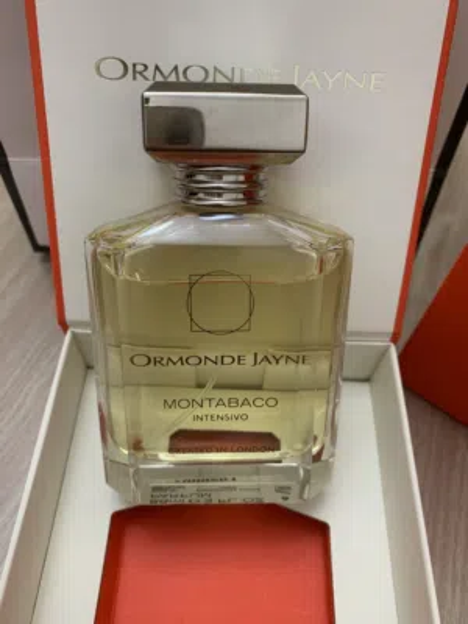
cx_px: 234
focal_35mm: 26
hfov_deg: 53.1
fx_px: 469
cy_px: 312
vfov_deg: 67.3
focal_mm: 4.25
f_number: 1.8
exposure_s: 1/50
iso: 125
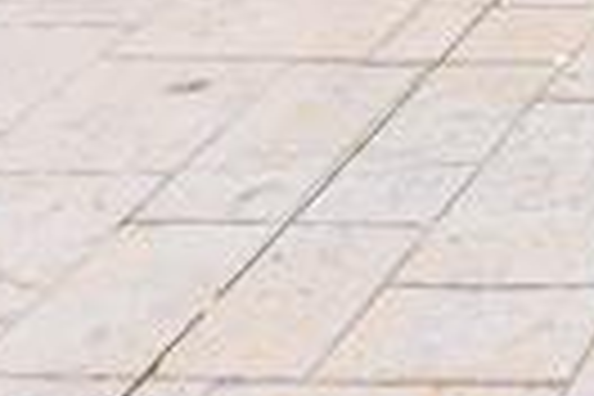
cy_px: -954
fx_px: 2046
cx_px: 1377
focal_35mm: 124
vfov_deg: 8.4
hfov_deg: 13.0
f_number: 7.1
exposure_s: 1/160
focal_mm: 16
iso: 250
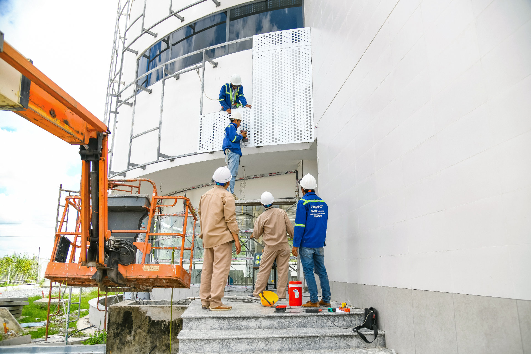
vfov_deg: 53.1
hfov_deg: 73.7
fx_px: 354
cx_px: 266
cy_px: 177
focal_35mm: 24
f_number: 4.5
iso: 100
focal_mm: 24
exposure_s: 1/640
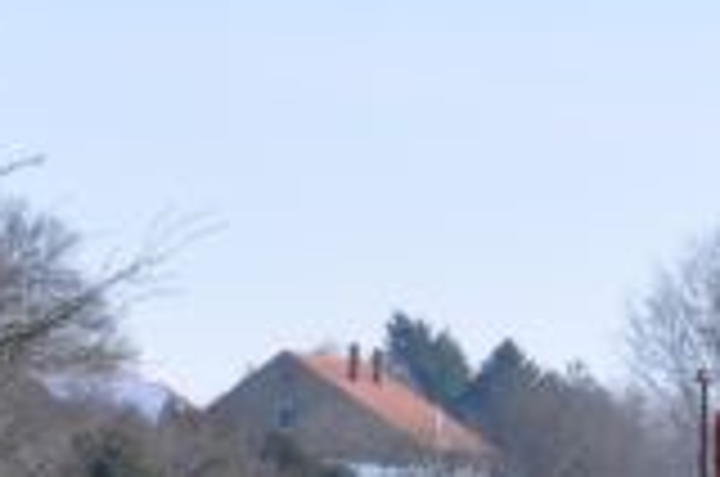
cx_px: -166
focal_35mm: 412
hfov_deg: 5.0
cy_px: 830
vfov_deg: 3.3
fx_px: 8234
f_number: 13
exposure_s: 1/160
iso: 200
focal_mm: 55
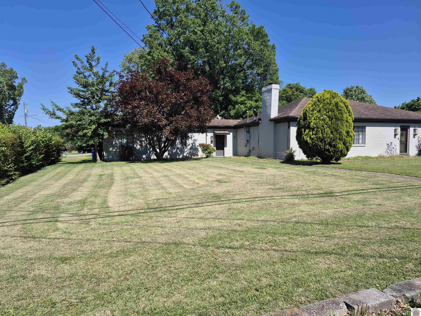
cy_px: 158
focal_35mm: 23
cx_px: 210
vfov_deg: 58.9
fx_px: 280
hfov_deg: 73.9
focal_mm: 5.4
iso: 25
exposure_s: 1/2120
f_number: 1.8
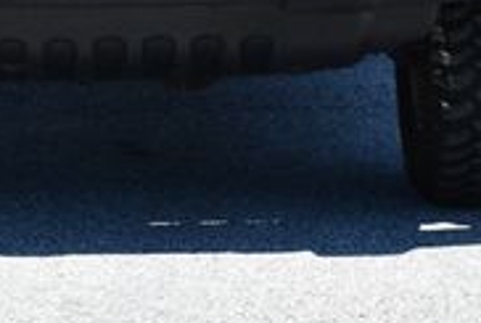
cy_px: -175
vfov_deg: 6.1
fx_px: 3011
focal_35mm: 225
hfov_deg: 9.1
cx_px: 79
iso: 140
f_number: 8
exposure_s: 1/250
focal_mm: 32
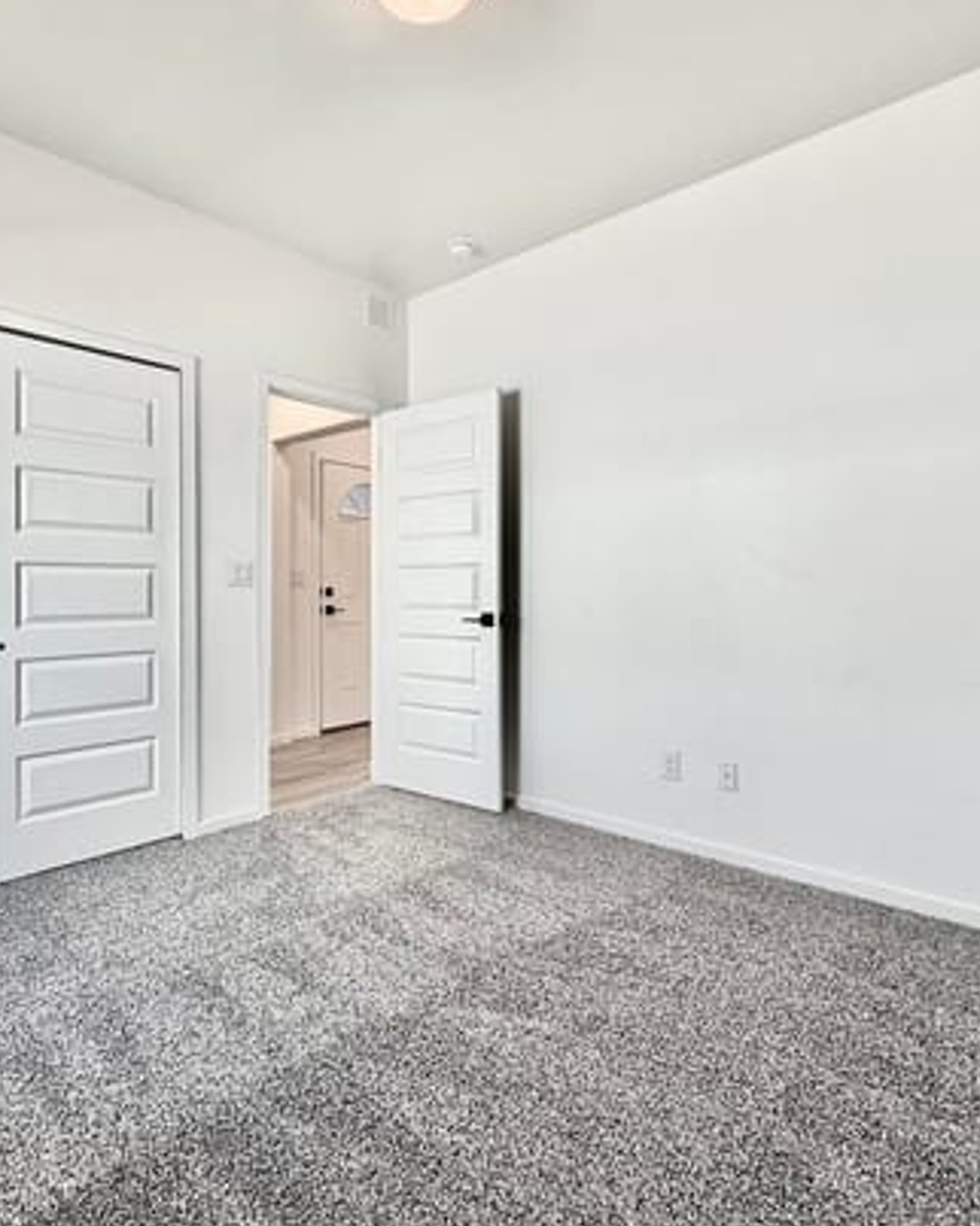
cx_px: 423
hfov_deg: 70.5
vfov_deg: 83.3
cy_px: 599
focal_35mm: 19
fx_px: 689
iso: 64
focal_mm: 2.22
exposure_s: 1/120
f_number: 2.2
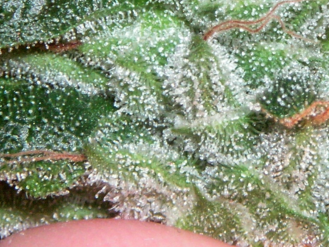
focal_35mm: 241
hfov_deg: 8.2
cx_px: 175
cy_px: 90
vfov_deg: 6.2
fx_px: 2291
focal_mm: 12
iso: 160
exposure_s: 1/90
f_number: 8
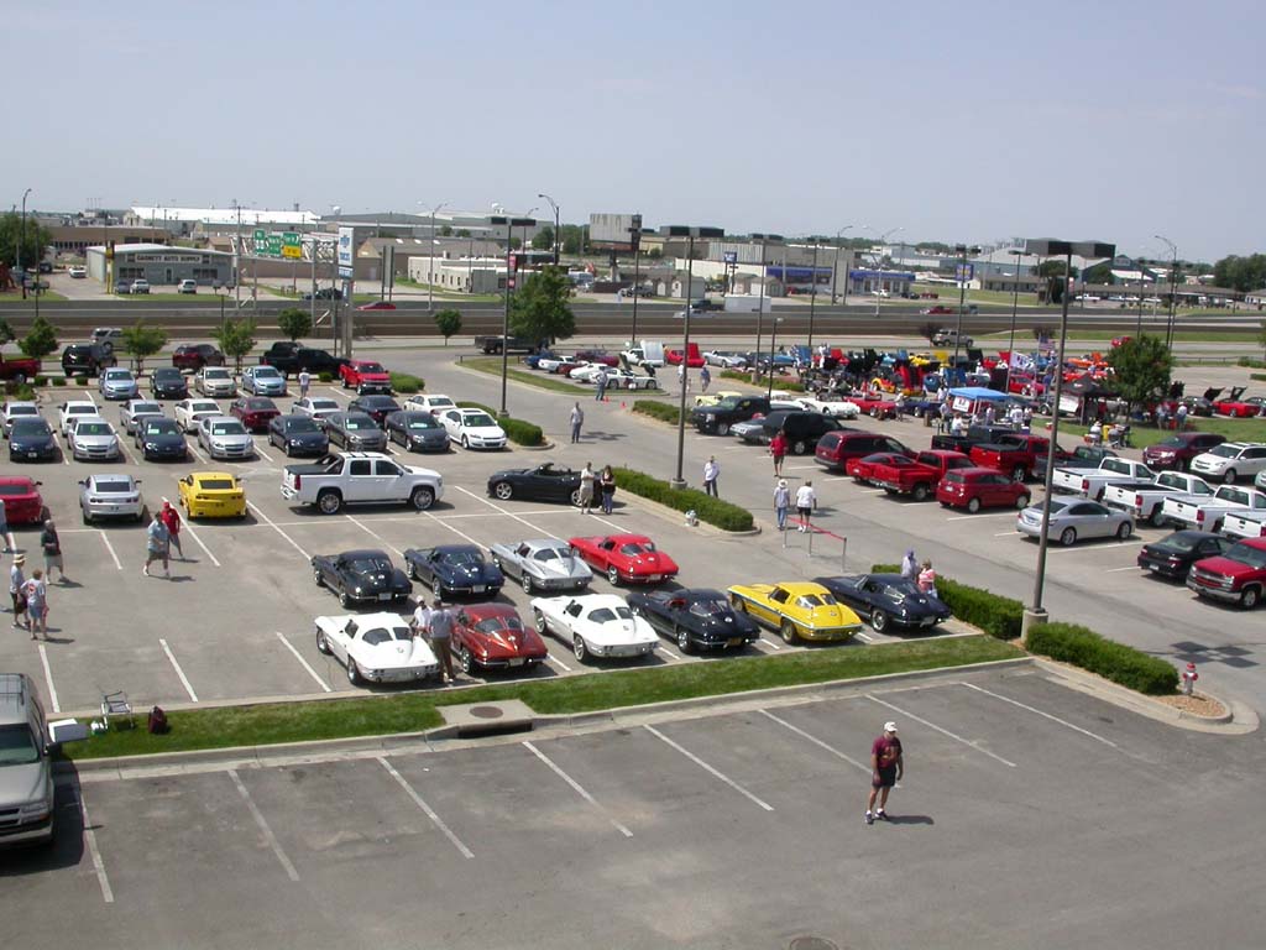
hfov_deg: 49.0
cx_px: 633
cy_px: 475
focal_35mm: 38
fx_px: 1390
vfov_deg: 37.7
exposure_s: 1/428
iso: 100
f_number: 7.5
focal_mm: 7.85
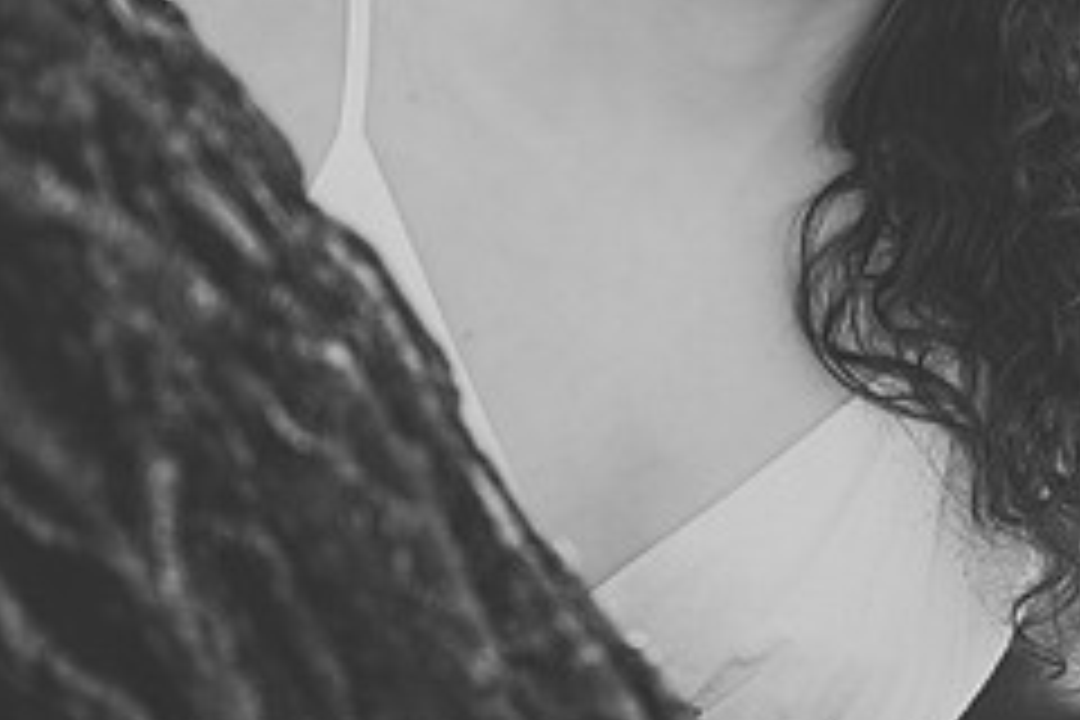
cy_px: 38
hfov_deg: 9.2
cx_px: 1062
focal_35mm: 222
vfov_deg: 6.2
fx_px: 6659
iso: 200
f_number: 2.8
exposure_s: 1/250
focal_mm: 92
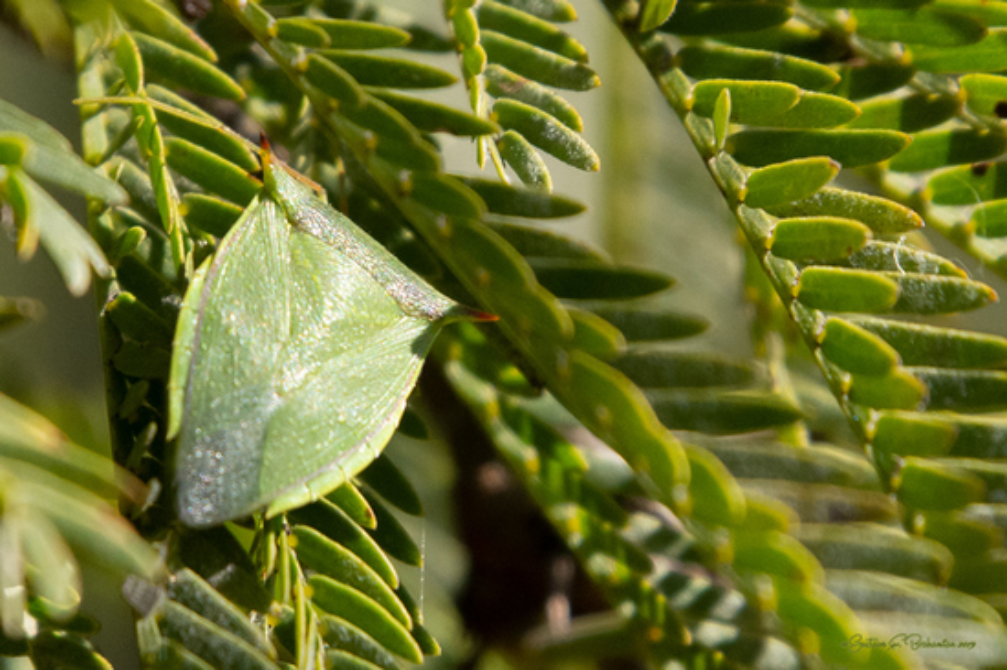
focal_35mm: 600
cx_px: 504
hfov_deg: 3.4
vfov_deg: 2.3
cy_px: 335
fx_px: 16773
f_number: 7.1
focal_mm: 400
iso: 1400
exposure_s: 1/1250
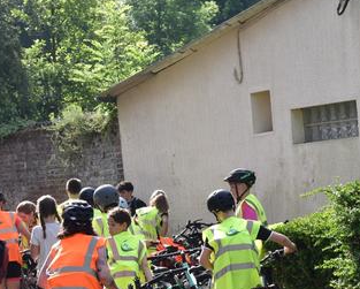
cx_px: 117
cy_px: 242
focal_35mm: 151
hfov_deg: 12.7
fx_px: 1610
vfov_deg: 10.2
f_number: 8
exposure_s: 1/250
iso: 280
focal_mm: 48
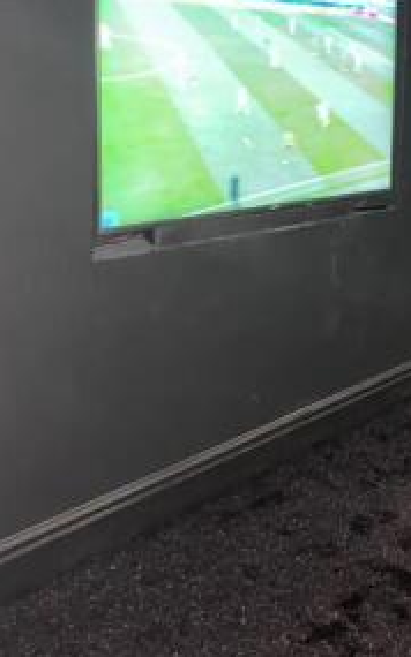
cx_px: 615
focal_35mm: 52
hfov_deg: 21.1
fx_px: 932
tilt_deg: -8.1
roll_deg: -4.8
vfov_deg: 38.3
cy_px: 206
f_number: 1.78
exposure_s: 1/5
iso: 1250
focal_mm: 6.76
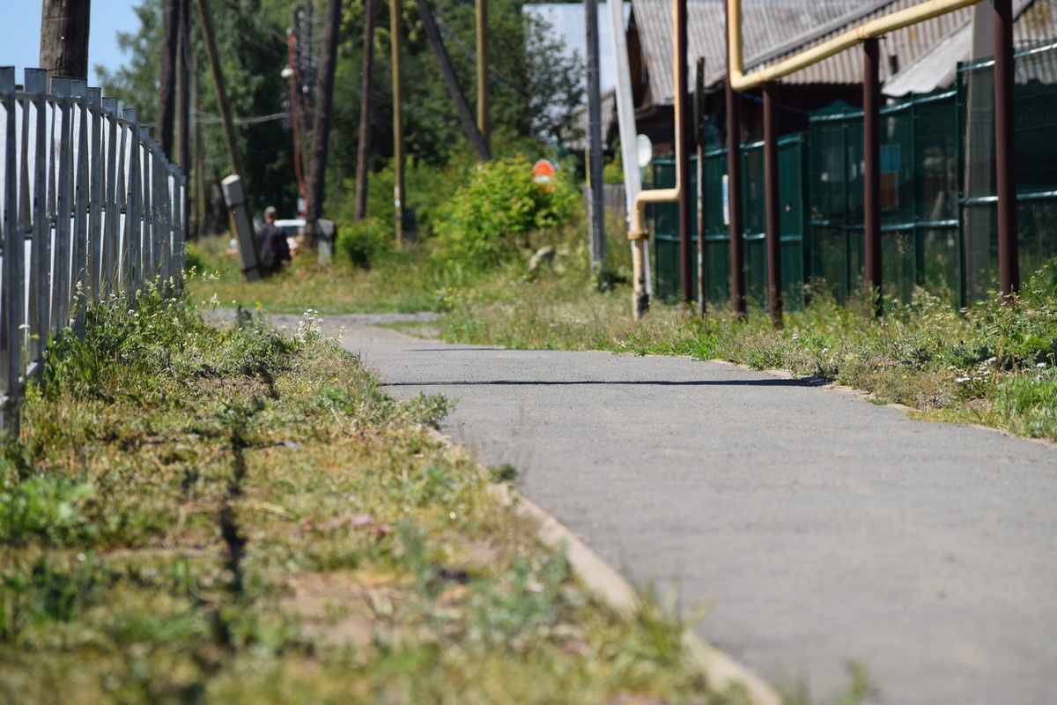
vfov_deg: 6.3
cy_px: 352
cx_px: 528
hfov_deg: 9.5
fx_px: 6386
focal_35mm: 218
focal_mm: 145
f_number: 7.1
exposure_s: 1/1600
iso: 400
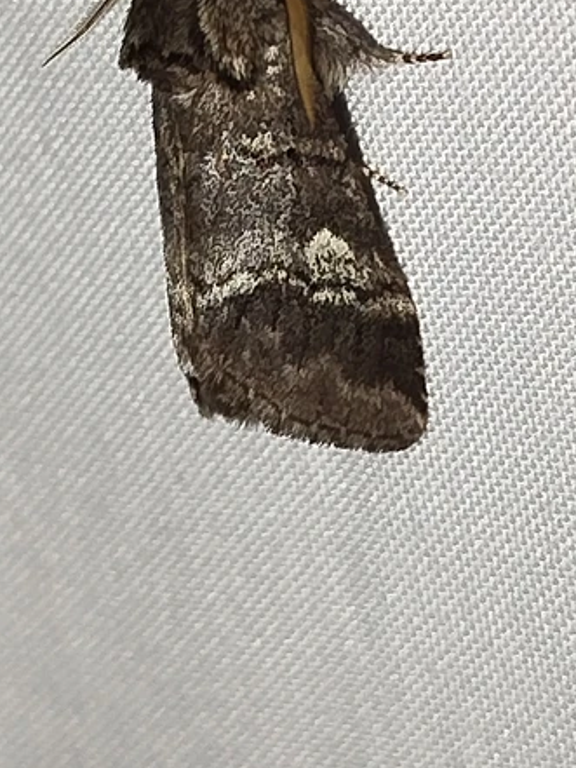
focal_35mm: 145
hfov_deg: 10.2
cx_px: 223
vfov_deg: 13.6
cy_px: 232
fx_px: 3215
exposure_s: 1/50
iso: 100
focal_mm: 5.31
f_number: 1.7
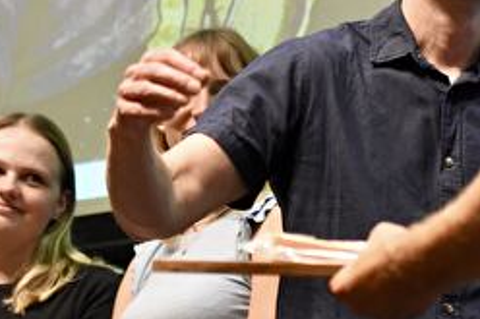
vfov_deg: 5.4
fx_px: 3384
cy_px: -31
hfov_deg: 8.1
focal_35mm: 254
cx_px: 412
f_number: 2.8
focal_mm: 70
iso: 2000
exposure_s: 1/400
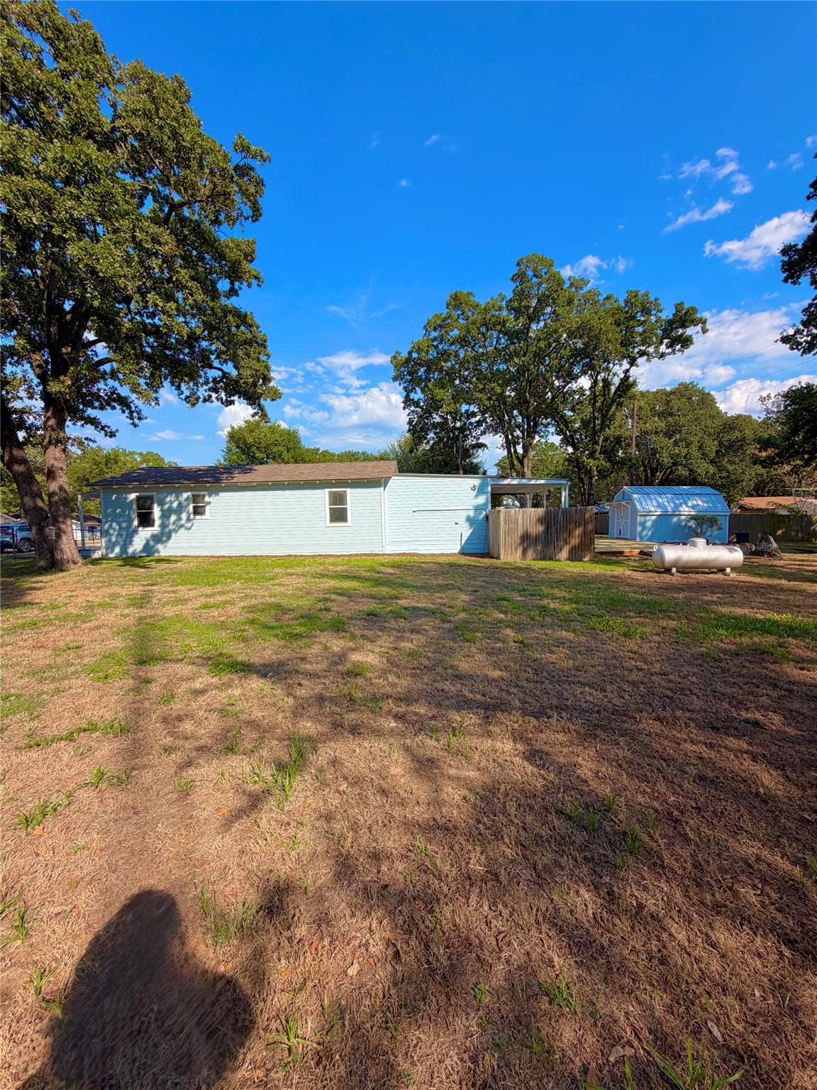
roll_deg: +0.9
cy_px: 545
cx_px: 408
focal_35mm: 14
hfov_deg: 85.7
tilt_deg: -3.4
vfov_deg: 102.1
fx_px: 441
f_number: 2.2
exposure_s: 1/970
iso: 20
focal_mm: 2.22
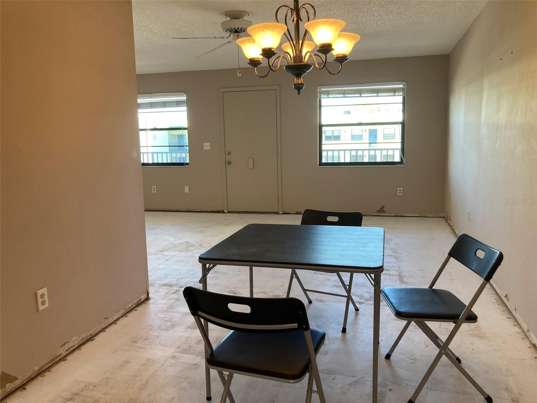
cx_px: 268
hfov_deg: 63.4
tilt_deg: -7.5
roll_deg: +1.1
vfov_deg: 49.7
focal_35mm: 28
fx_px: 434
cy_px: 202
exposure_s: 1/60
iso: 50
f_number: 1.8
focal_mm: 3.99
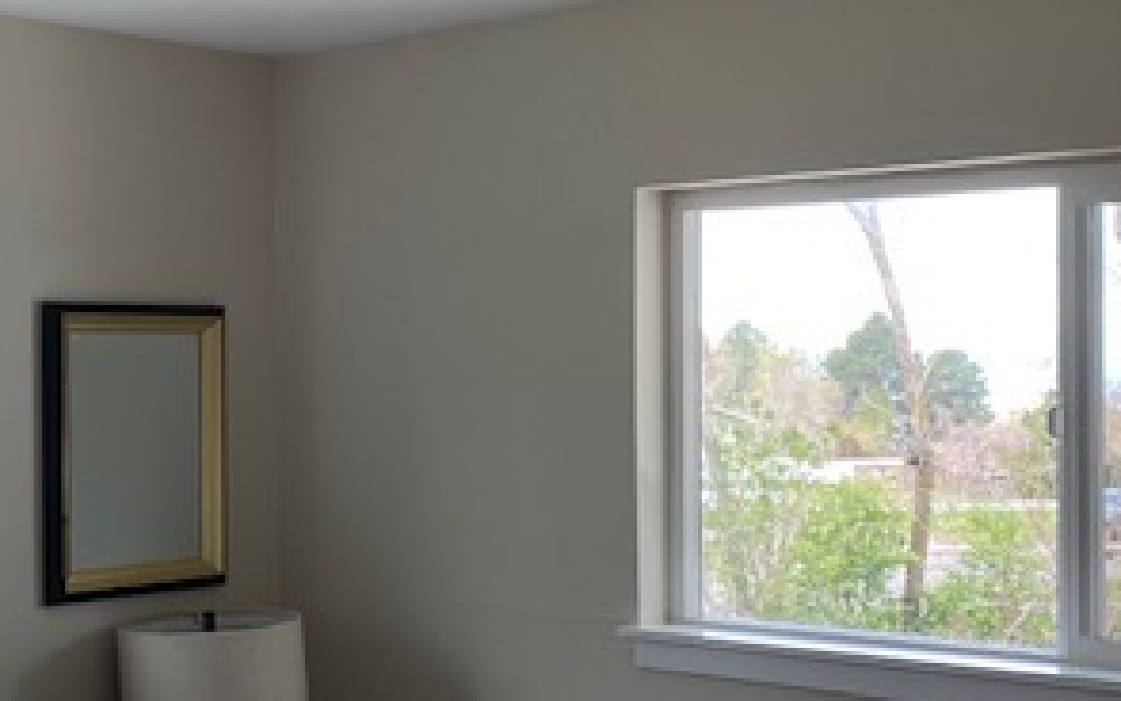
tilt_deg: +1.7
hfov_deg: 32.5
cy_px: 385
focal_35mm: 60
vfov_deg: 21.7
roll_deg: -0.3
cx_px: 141
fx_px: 1834
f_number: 1.8
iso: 40
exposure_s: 1/121
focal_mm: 4.25
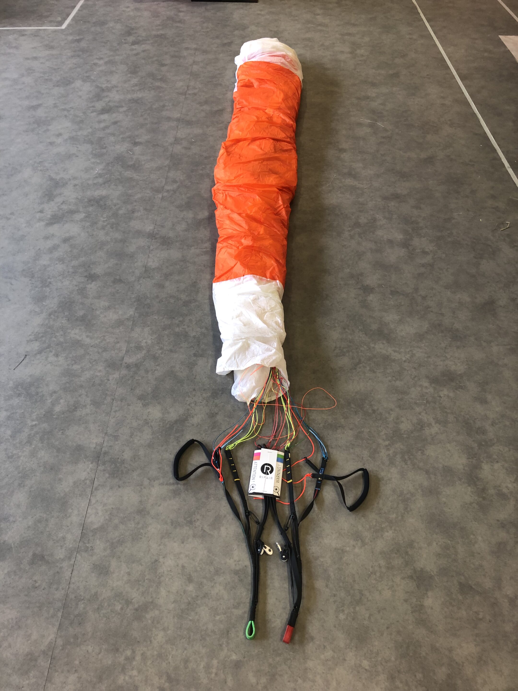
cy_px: 346
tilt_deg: -44.7
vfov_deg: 63.4
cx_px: 259
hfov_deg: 49.7
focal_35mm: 28
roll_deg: -1.4
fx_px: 559
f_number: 1.8
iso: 32
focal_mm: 3.99
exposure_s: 1/20
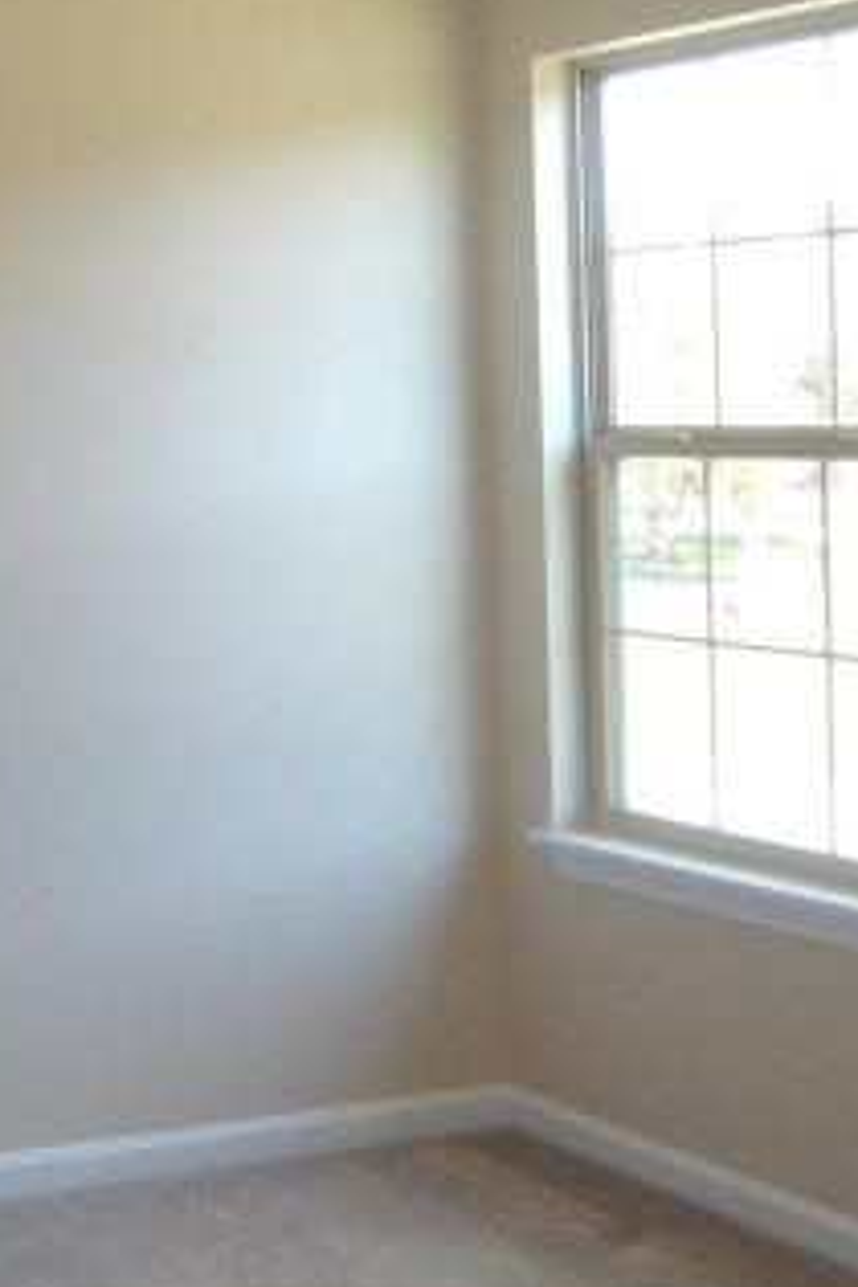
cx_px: -382
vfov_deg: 30.1
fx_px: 2359
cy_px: 339
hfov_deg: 18.5
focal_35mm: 66
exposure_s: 1/30
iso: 140
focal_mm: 5.4
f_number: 4
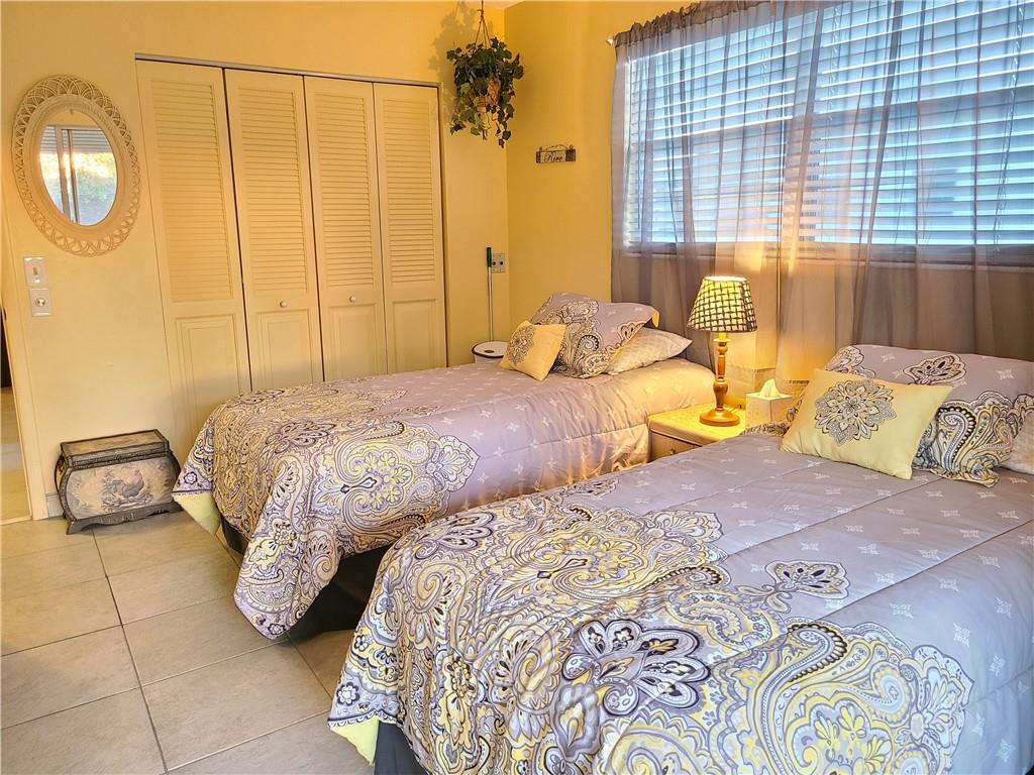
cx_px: 517
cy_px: 388
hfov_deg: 67.3
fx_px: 777
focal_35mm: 26
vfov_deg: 53.1
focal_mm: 5.4
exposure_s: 1/29
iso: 640
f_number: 1.8
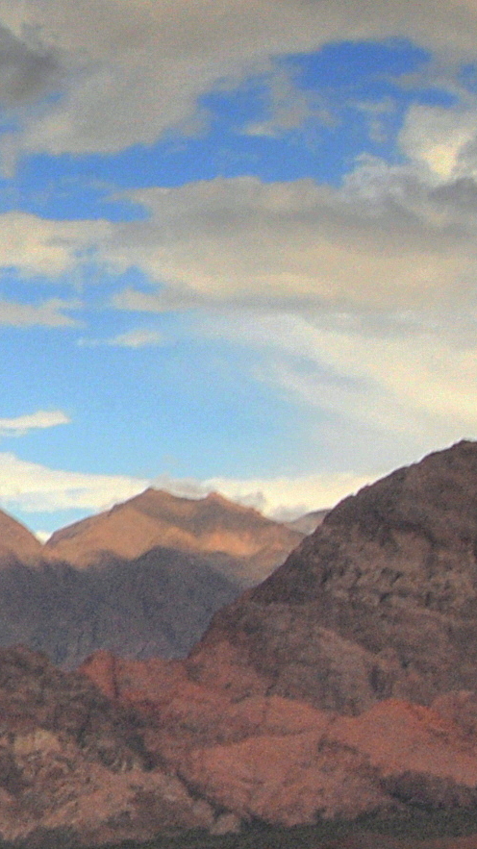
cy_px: 218
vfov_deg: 11.7
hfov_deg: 6.2
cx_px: -879
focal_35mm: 183
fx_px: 4119
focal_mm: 32
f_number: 25
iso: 500
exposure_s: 1/125
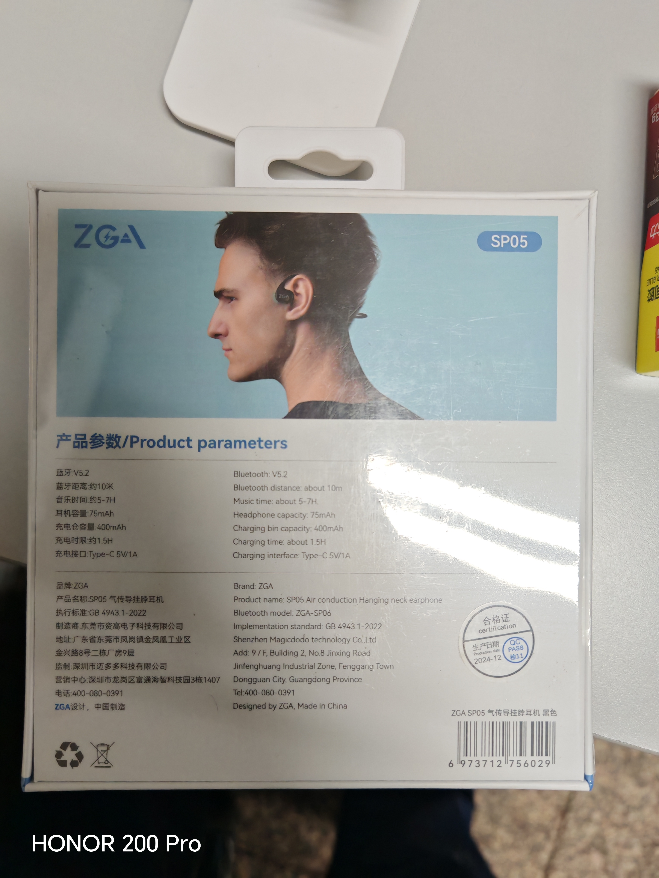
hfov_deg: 51.4
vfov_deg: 65.3
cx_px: 330
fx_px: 685
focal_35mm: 27
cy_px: 439
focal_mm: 6.67
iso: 400
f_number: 1.9
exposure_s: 1/100
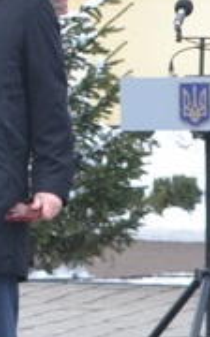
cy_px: 218
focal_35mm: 300
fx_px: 2754
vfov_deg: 7.0
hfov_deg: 4.4
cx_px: 8
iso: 800
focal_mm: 55
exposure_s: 1/60
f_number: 5.6
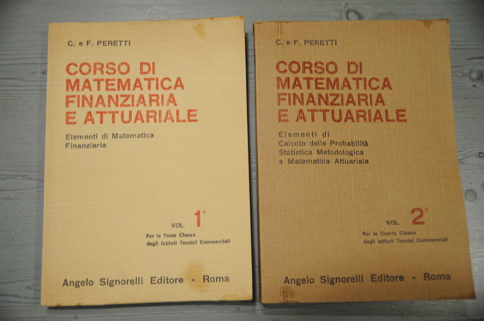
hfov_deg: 48.0
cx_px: 242
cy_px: 160
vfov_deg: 32.9
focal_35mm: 40
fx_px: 544
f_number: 2.8
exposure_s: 1/15
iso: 200
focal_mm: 27
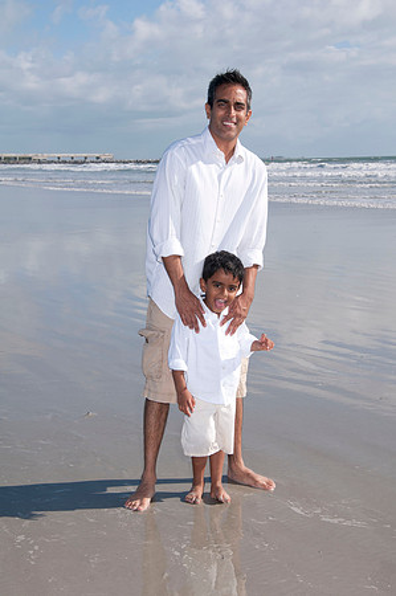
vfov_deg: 33.4
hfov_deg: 22.6
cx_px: 198
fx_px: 992
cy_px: 298
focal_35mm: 60
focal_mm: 40
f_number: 11
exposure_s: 1/250
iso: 100
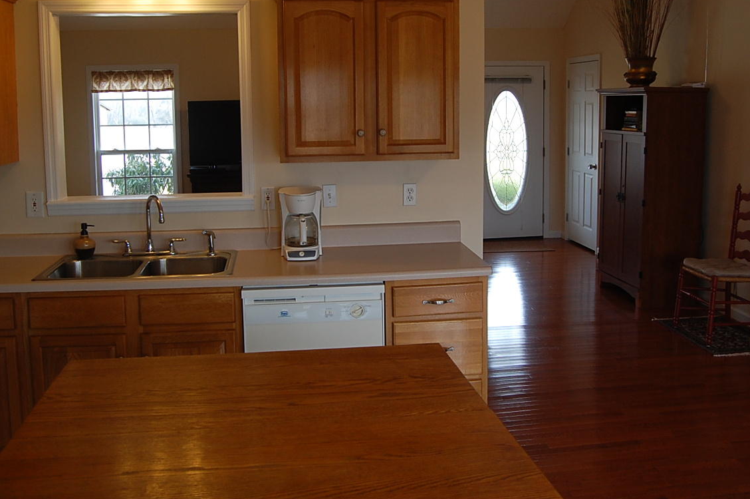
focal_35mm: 36
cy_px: 174
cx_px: 372
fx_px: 749
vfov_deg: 36.5
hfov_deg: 53.2
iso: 400
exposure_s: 1/125
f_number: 5.6
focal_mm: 18
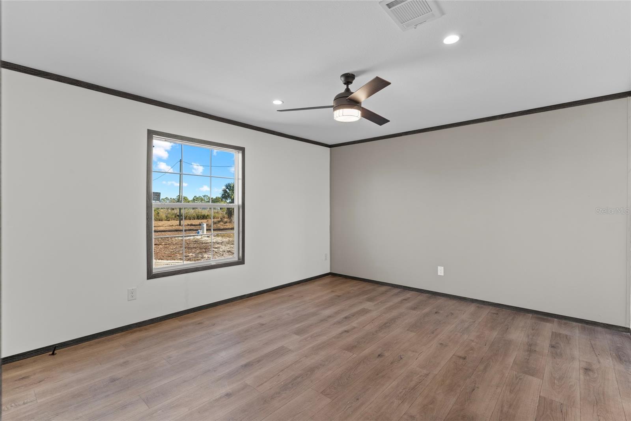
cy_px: 210
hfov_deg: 96.7
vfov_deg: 73.7
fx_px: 280
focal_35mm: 16
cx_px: 316
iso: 400
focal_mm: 16
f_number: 8
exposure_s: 1/5
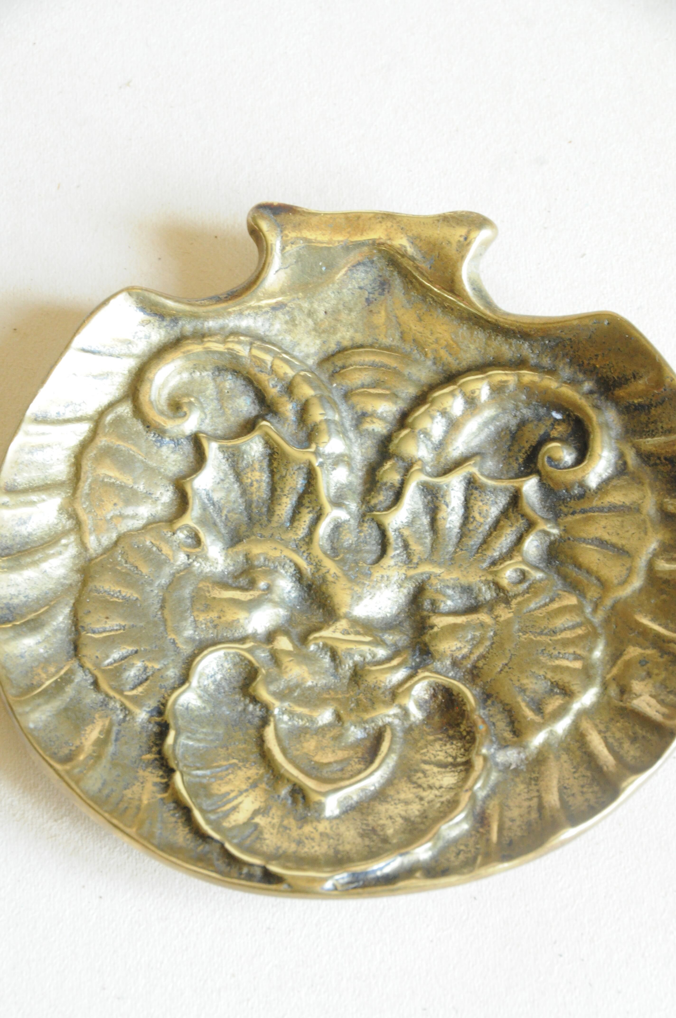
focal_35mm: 158
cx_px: 338
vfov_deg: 13.1
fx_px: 4447
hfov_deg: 8.7
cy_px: 509
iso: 2000
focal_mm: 105
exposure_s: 1/15
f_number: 13
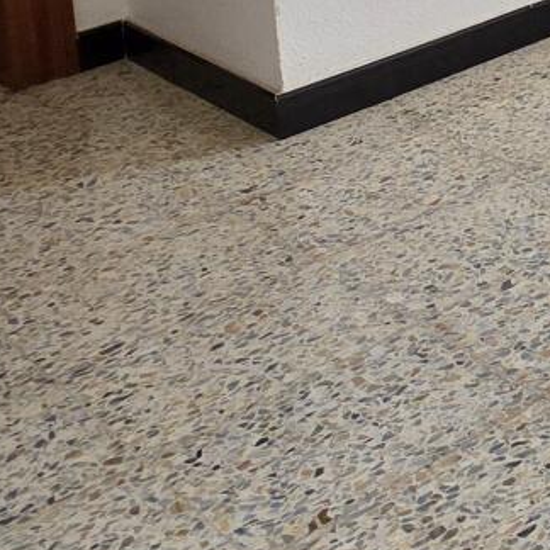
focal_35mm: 71
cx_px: 1275
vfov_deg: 19.1
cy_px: -412
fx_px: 1276
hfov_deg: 15.4
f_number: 1.9
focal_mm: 2.2
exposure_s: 1/100
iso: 50
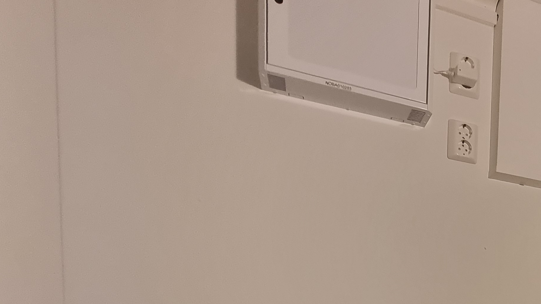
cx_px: 542
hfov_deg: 50.5
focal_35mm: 31
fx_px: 445
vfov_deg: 30.6
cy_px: 386
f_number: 2.2
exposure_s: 1/50
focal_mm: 2.2
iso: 250
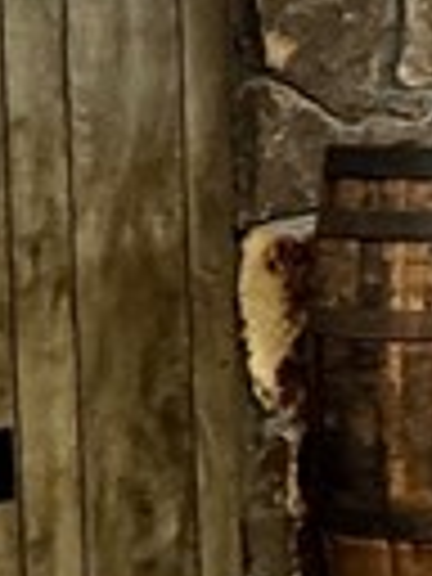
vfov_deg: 17.6
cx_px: 1233
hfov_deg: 10.2
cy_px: 266
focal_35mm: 112
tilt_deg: -3.2
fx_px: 1864
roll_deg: +0.6
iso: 320
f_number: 2.2
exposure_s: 1/60
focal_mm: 2.22
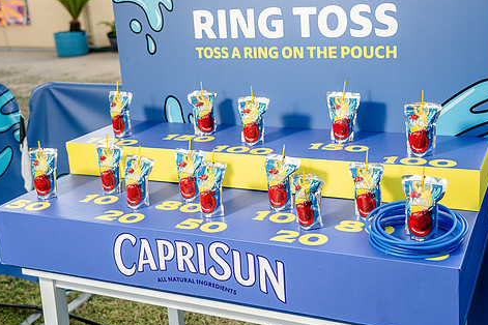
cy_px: 133
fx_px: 651
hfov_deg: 41.1
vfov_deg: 28.0
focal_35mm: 48
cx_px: 254
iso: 320
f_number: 4
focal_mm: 39
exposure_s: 1/200
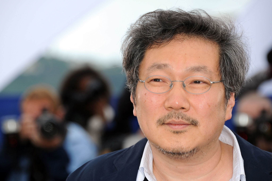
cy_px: 90
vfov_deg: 6.0
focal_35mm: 230
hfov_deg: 9.0
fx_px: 1737
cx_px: 136
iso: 400
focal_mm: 230
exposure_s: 1/400
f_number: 7.1
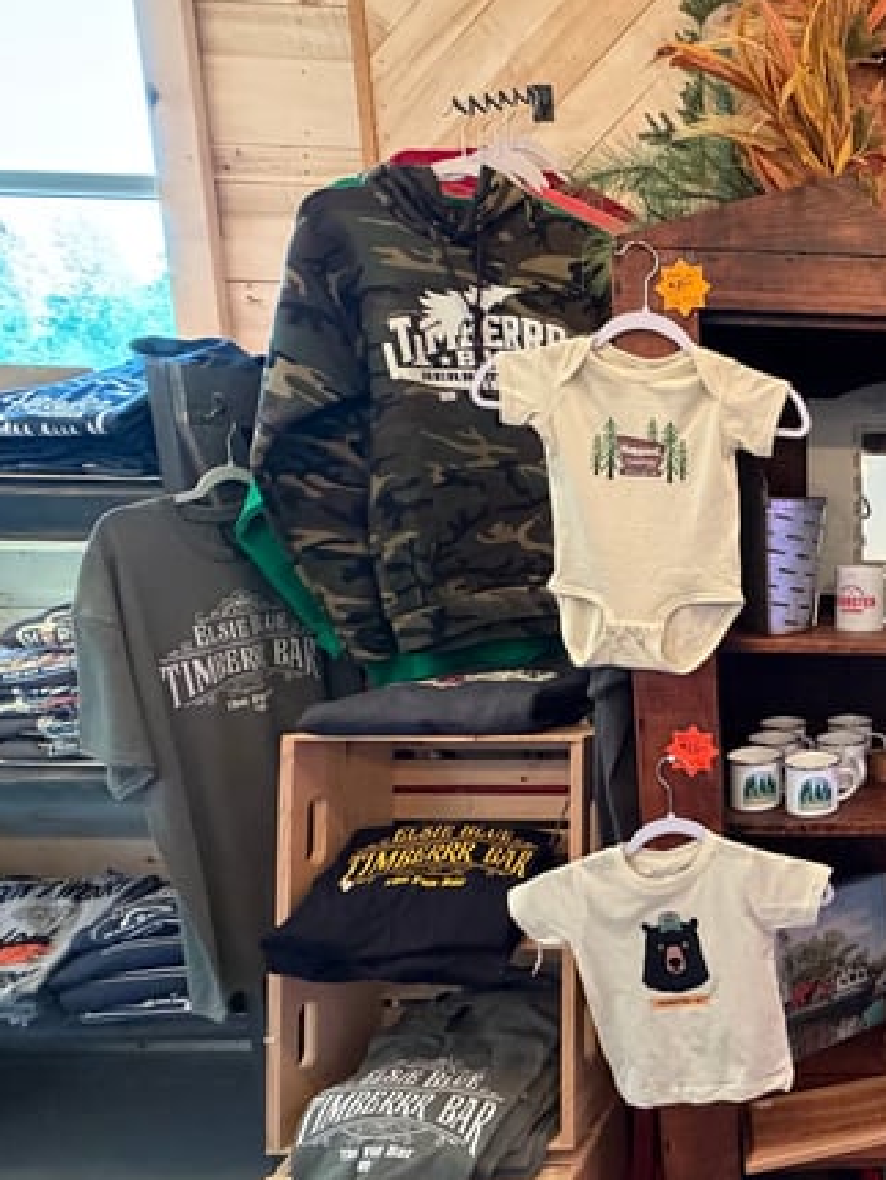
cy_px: 631
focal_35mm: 25
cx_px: 1004
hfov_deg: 41.8
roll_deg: -1.6
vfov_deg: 69.3
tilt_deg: -9.4
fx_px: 852
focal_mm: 2.22
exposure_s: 1/60
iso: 640
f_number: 2.2
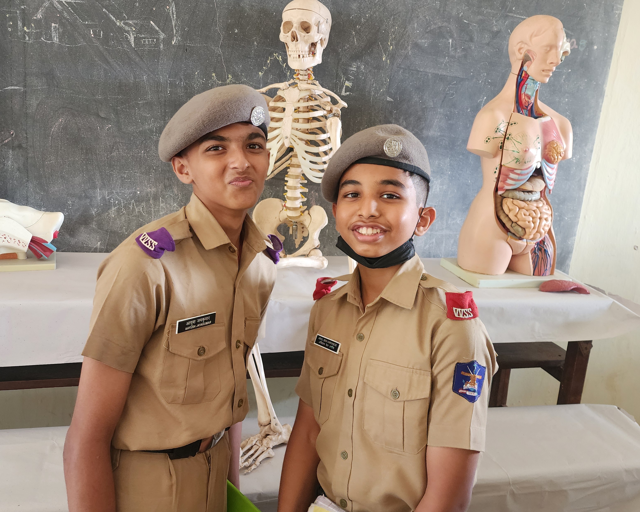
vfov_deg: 49.8
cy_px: 217
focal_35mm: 29
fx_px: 549
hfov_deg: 60.4
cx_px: 293
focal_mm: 6.4
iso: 400
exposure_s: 1/100
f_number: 1.8
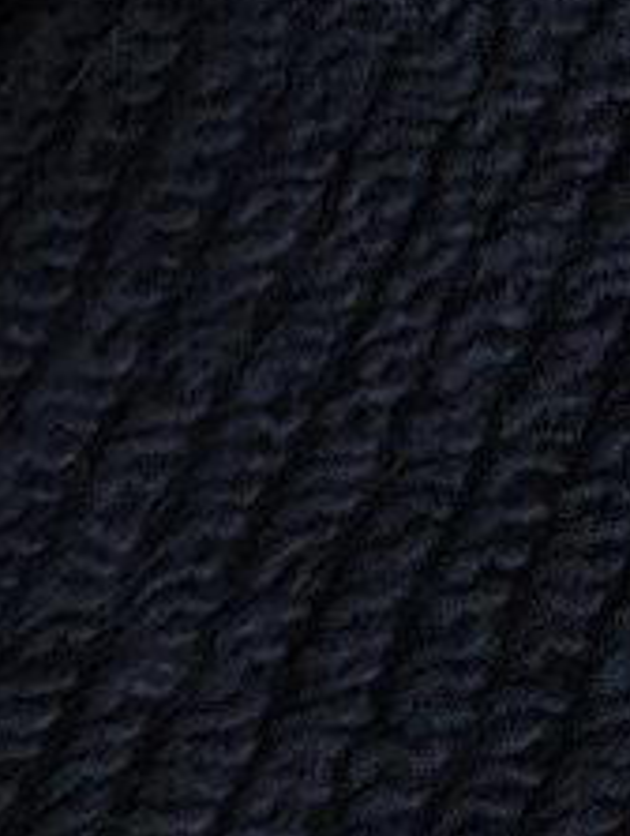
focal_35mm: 116
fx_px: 2807
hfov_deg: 11.6
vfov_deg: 16.6
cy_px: 15
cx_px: -592
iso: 1118
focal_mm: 5.56
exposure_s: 1/100
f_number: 1.88
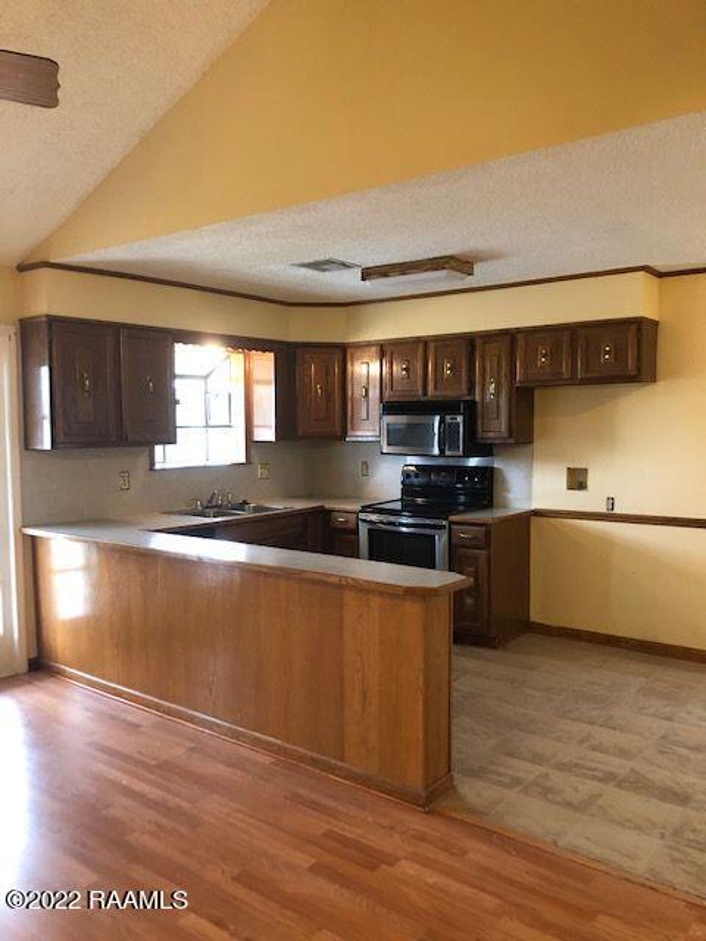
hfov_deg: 49.7
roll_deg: -0.1
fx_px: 761
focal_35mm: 28
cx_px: 353
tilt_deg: -5.6
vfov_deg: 63.4
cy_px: 470
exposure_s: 1/13
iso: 100
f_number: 1.8
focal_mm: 3.99
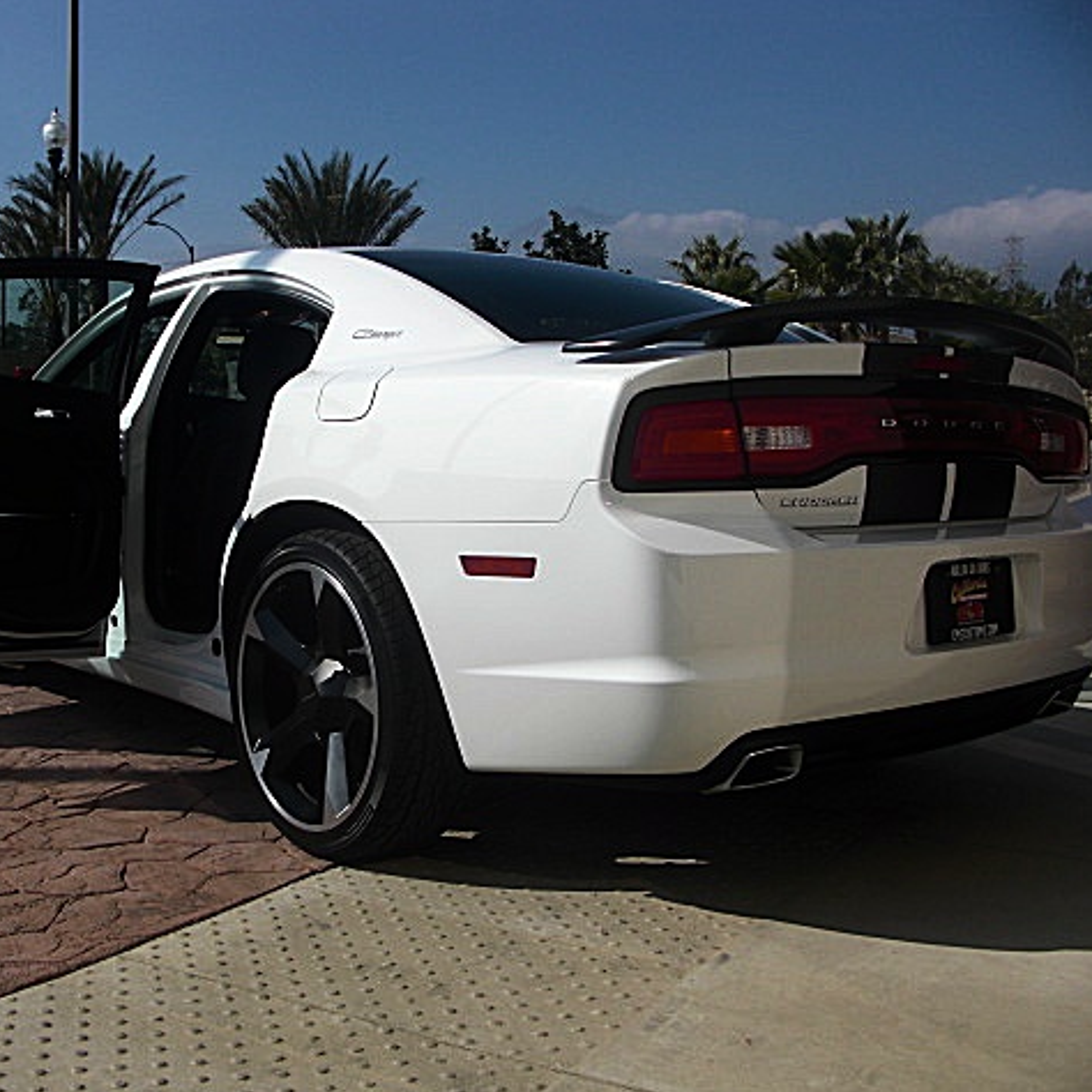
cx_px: 419
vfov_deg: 39.2
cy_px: 548
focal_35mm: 43
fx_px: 1535
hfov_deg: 39.0
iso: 50
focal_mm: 6.3
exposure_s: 1/320
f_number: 7.9
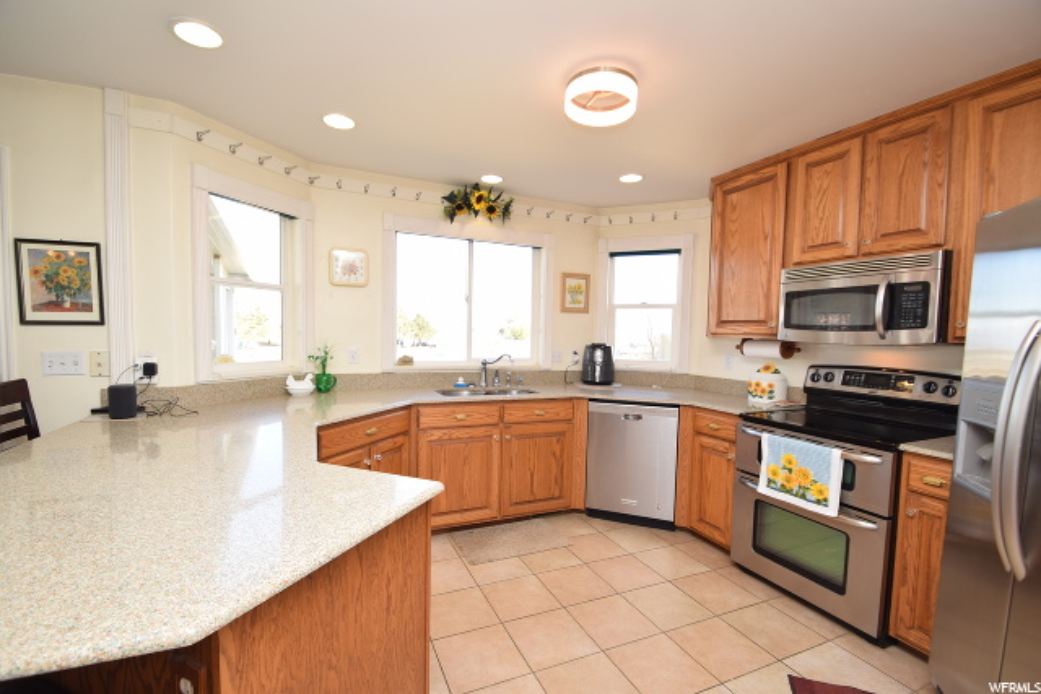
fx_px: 434
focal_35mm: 15
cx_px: 520
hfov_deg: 100.4
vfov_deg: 77.4
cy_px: 347
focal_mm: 10
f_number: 5.6
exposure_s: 1/125
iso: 320
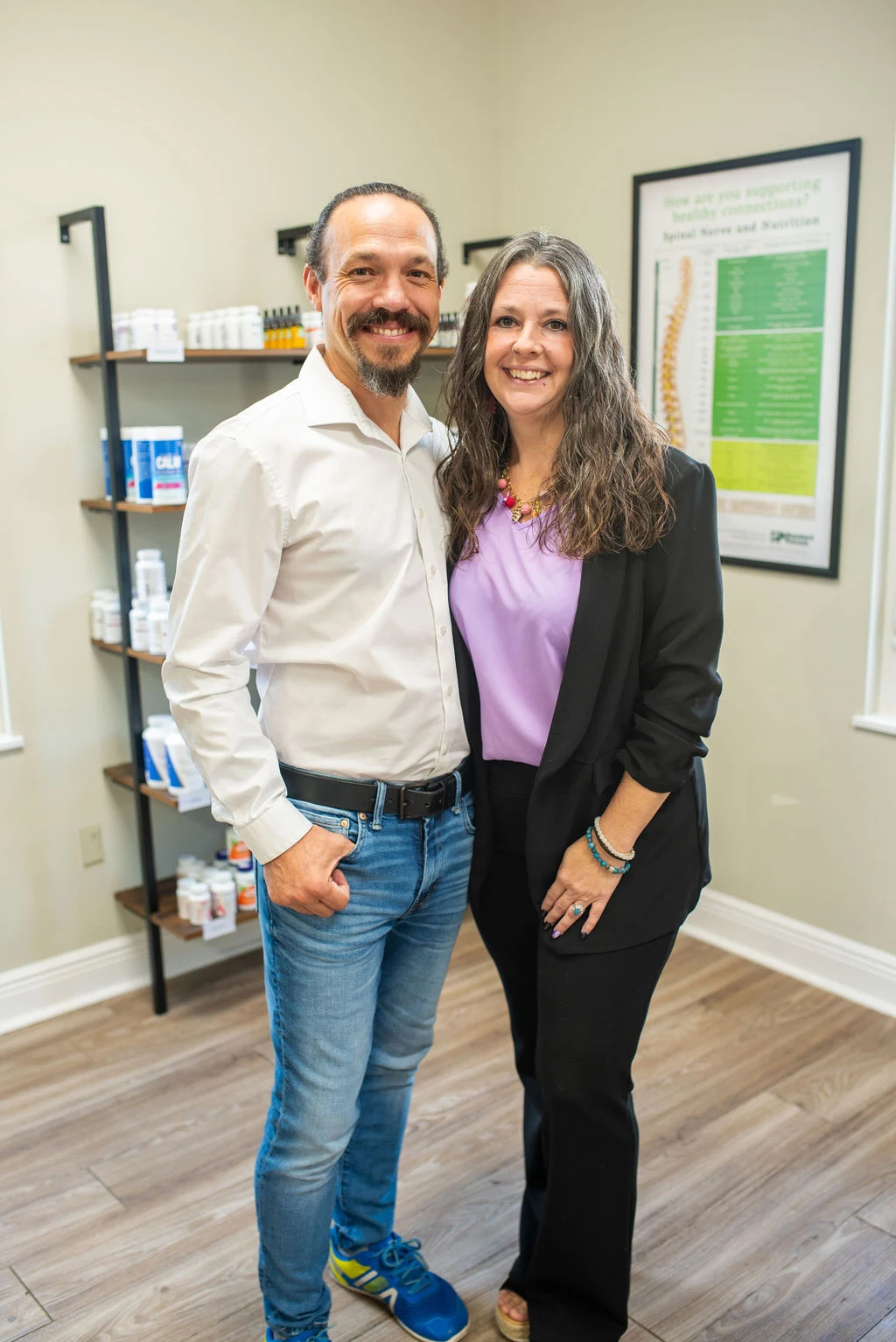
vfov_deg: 54.4
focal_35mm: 35
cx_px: 448
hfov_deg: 37.9
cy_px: 671
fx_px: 1305
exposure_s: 1/80
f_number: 2.8
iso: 320
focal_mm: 35
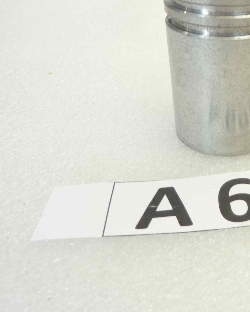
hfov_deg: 31.2
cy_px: 105
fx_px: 407
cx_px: 260
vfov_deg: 41.5
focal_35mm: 44
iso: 80
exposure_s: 1/25
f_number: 3.3
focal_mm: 4.1
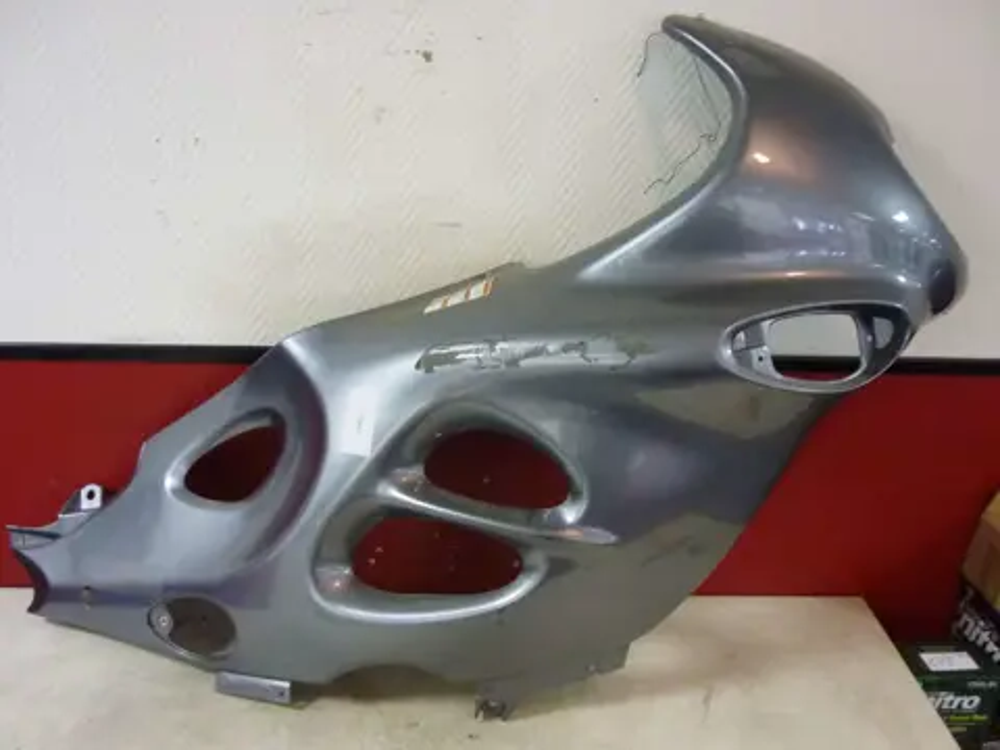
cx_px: 500
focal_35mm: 33
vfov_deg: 42.9
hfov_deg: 55.4
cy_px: 375
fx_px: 953
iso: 400
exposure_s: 1/13
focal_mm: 5.5
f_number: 2.8
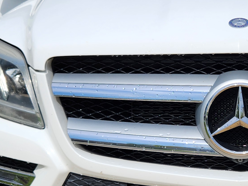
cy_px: 100
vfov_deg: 17.8
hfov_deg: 22.9
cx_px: 228
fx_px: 595
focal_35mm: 83
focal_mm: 5.4
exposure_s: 1/3747
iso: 20
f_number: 1.8
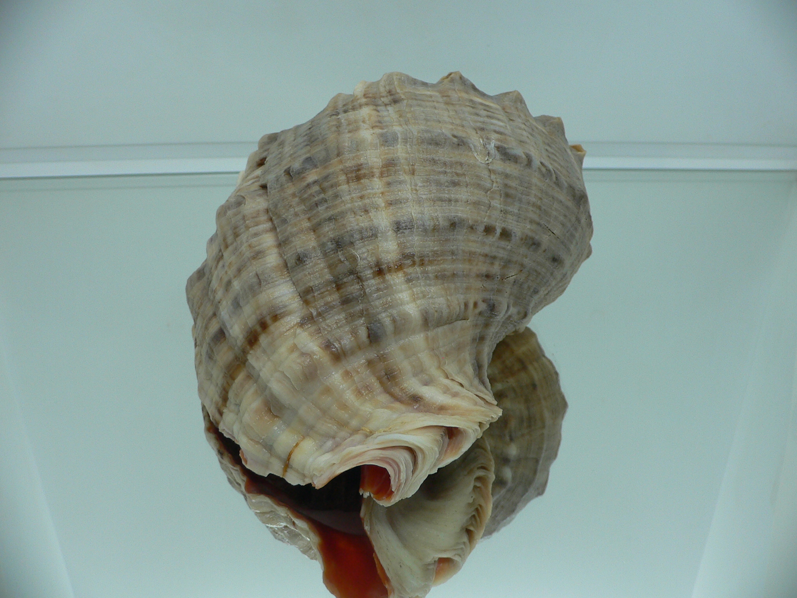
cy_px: 299
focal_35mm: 35
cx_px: 398
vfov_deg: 40.7
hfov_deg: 52.6
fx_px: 806
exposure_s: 1/60
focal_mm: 4.6
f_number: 2.8
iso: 80
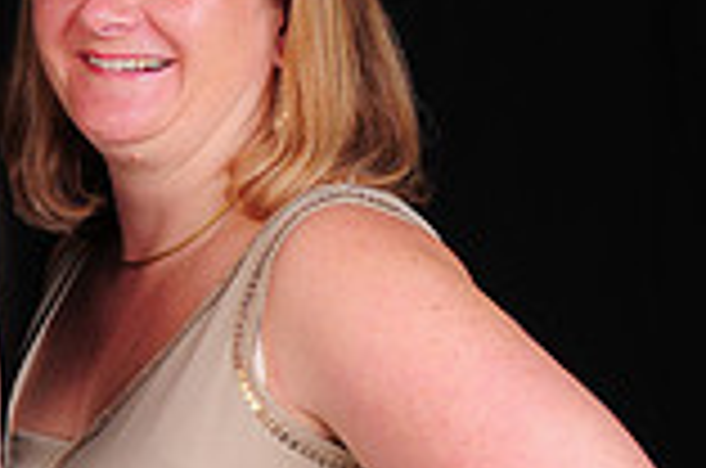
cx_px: -256
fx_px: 2933
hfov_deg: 13.2
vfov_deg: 9.1
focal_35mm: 150
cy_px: 263
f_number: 8
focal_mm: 27
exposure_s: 1/125
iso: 200
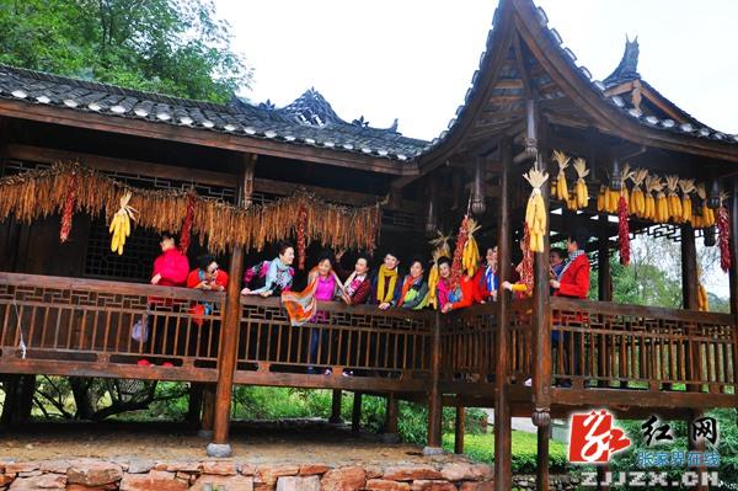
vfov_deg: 39.9
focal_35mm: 33
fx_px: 676
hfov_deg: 57.3
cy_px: 246
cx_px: 369
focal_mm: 22
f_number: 5.6
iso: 200
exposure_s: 1/125
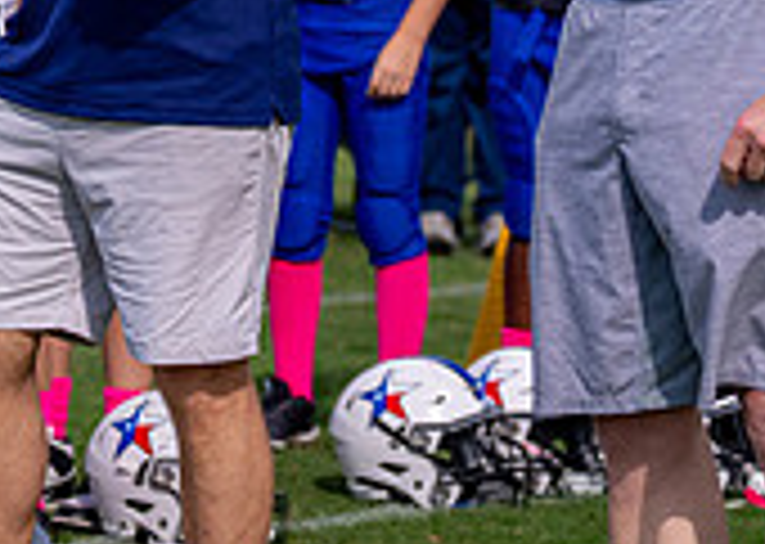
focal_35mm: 303
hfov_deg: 6.6
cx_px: 109
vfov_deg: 4.7
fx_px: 6575
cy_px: 5
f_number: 2.8
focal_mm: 75
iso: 160
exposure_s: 1/4000
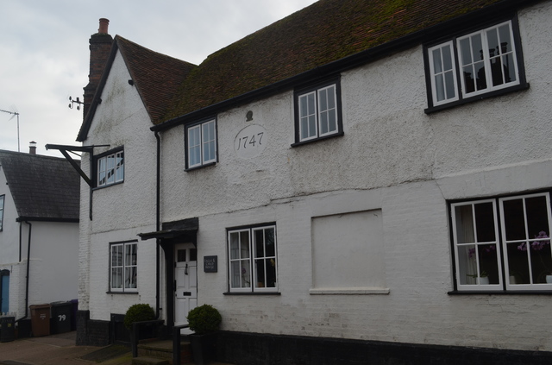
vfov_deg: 36.7
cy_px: 182
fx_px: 551
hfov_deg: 53.3
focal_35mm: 36
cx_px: 276
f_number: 8
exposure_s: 1/250
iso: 200
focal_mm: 24
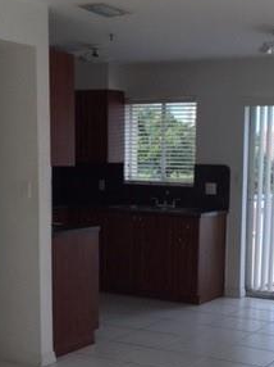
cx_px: 150
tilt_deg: -10.0
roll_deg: -0.2
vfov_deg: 29.4
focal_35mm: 65
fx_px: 687
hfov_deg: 22.5
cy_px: 269
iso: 32
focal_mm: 4.15
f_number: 2.2
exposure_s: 1/430
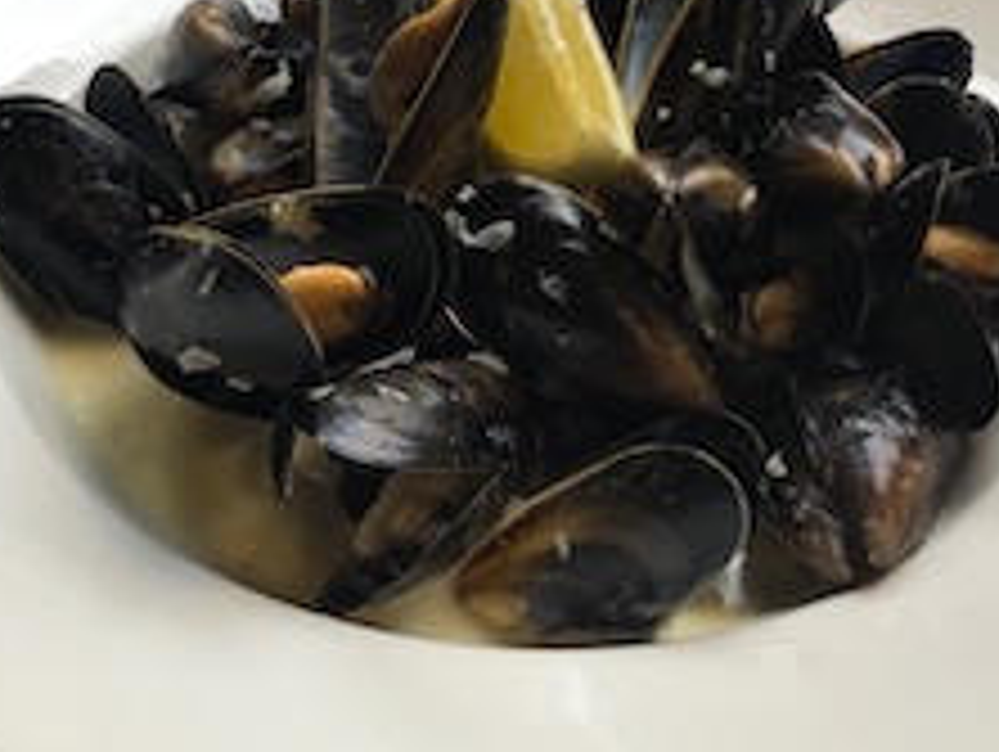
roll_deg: -2.9
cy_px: 56
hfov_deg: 30.7
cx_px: 446
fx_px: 1820
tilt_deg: -33.7
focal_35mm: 63
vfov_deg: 22.7
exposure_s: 1/33
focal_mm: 3.99
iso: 25
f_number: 1.8
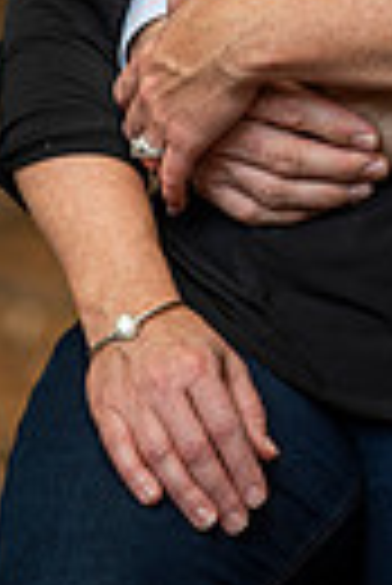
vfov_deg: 3.4
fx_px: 9855
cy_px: -351
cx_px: 446
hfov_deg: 2.3
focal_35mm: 605
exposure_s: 1/125
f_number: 3.5
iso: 250
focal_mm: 175
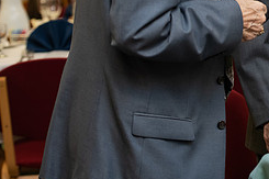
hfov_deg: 12.2
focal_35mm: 166
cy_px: -23
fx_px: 1240
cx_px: 296
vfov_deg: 8.2
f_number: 3.5
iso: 1250
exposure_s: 1/200
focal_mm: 70
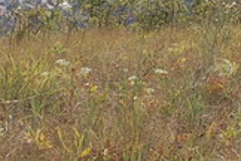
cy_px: -83
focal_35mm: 207
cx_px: 46
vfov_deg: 6.5
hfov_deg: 9.9
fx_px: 1385
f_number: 10
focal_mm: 35
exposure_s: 1/400
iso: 200
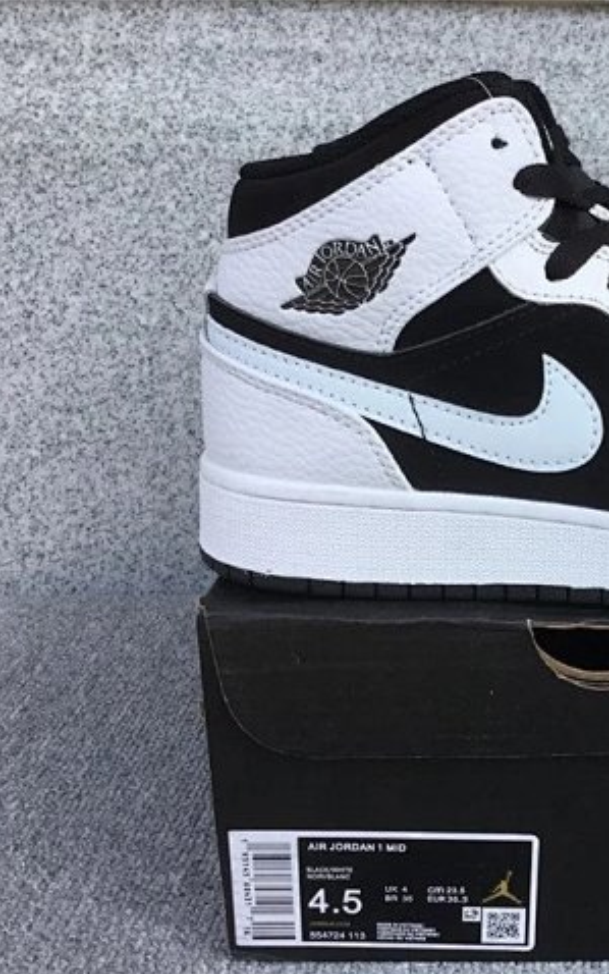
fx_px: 1168
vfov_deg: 45.3
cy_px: 487
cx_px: 601
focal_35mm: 44
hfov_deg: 27.6
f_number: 2.4
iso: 25
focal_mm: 3.3
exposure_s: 1/509
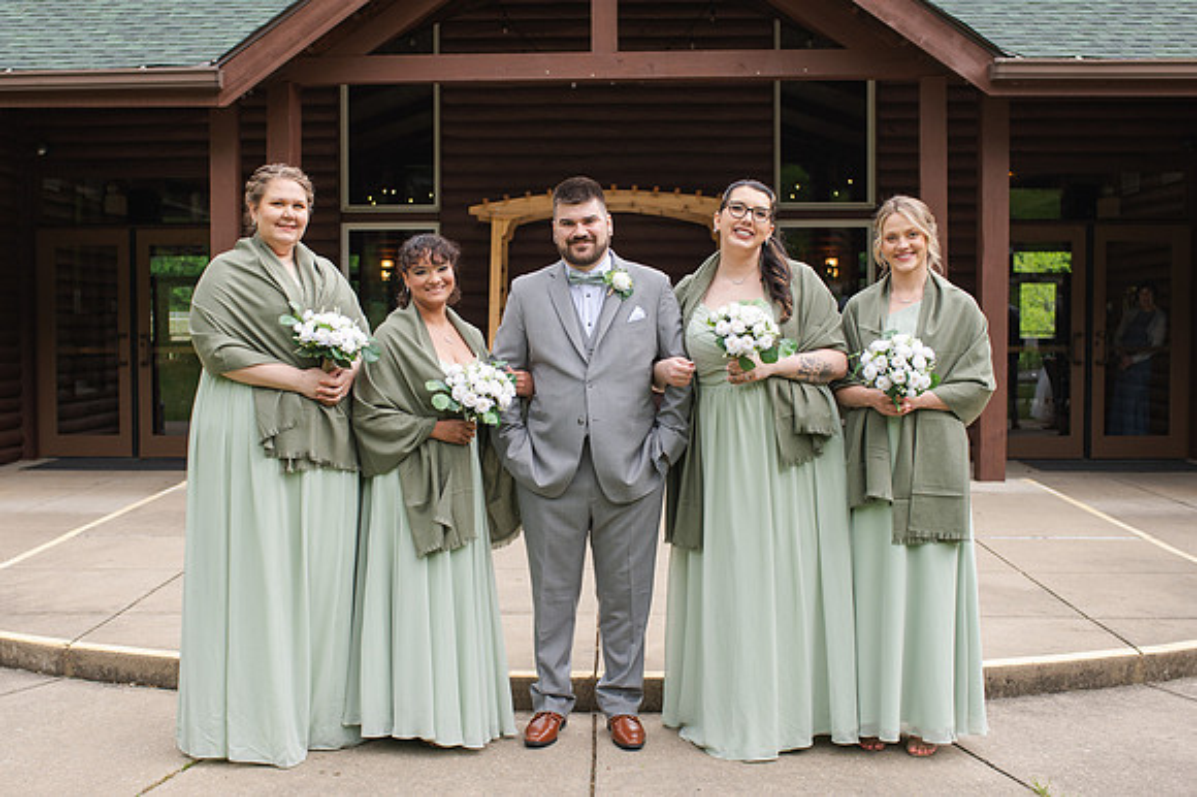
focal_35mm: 46
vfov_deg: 29.1
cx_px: 548
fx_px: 1536
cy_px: 403
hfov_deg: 42.5
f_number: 3.5
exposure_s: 1/640
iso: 320
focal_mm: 35
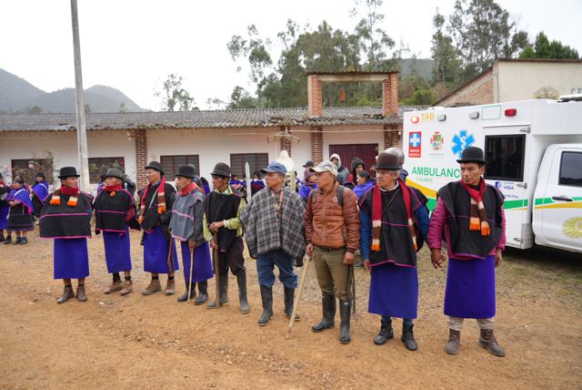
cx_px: 291
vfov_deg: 53.2
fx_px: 388
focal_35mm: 24
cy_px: 195
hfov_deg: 73.7
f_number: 4
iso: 200
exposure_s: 1/160
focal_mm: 24
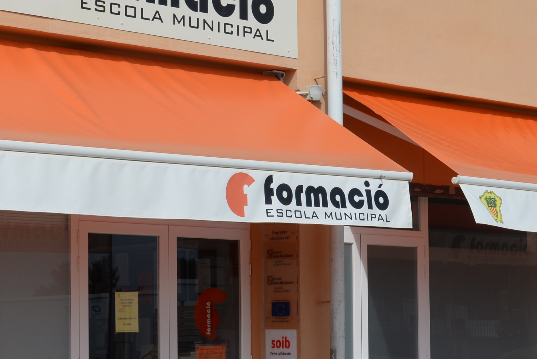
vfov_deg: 14.7
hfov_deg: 21.7
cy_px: 218
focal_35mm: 93
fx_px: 1388
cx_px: 140
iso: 100
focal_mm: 31
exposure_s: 1/320
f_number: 9
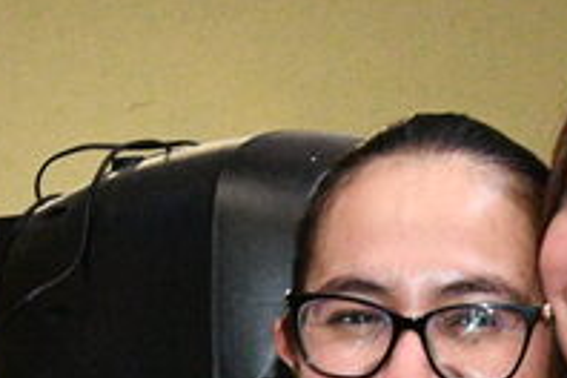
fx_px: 2583
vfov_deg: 8.2
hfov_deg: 12.5
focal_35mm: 164
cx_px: 395
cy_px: 561
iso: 5000
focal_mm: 18
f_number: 8
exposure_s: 1/100
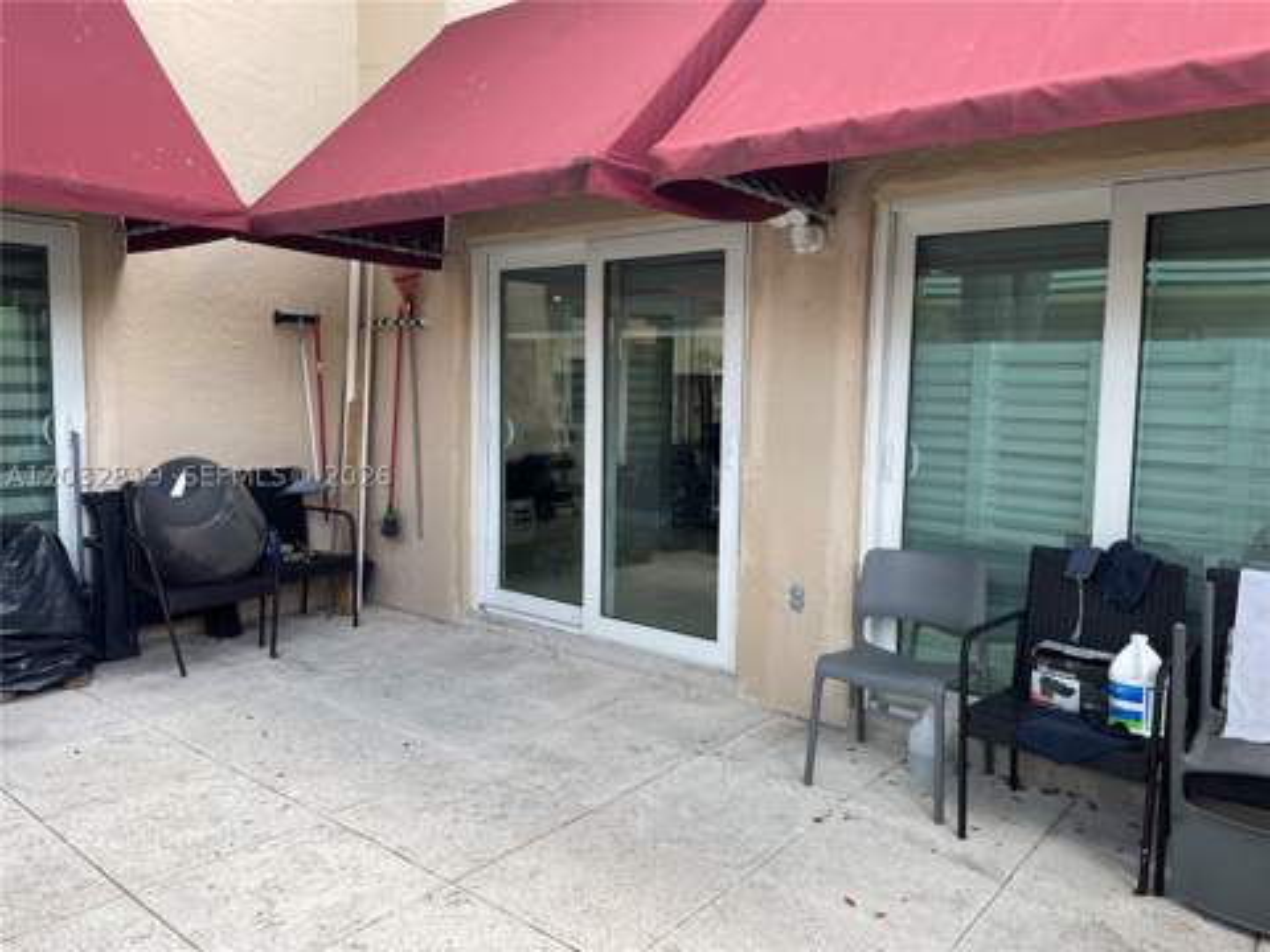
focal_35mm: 26
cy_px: 476
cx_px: 635
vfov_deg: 53.1
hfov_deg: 67.3
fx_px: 954
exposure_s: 1/325
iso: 32
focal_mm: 4.2
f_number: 1.6
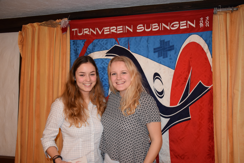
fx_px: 224
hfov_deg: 57.2
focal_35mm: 33
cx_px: 122
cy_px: 82
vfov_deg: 40.0
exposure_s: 1/60
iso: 2500
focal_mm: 22
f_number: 3.5
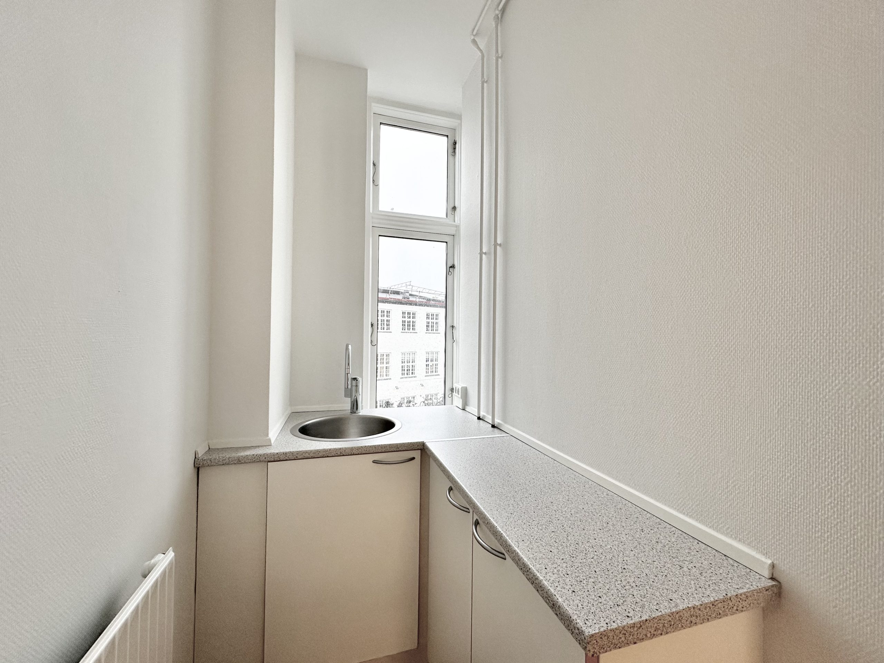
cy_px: 332
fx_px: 358
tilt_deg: +1.0
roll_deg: -0.8
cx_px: 442
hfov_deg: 102.1
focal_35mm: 14
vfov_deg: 85.7
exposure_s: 1/100
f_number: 2.2
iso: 100
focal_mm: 2.22
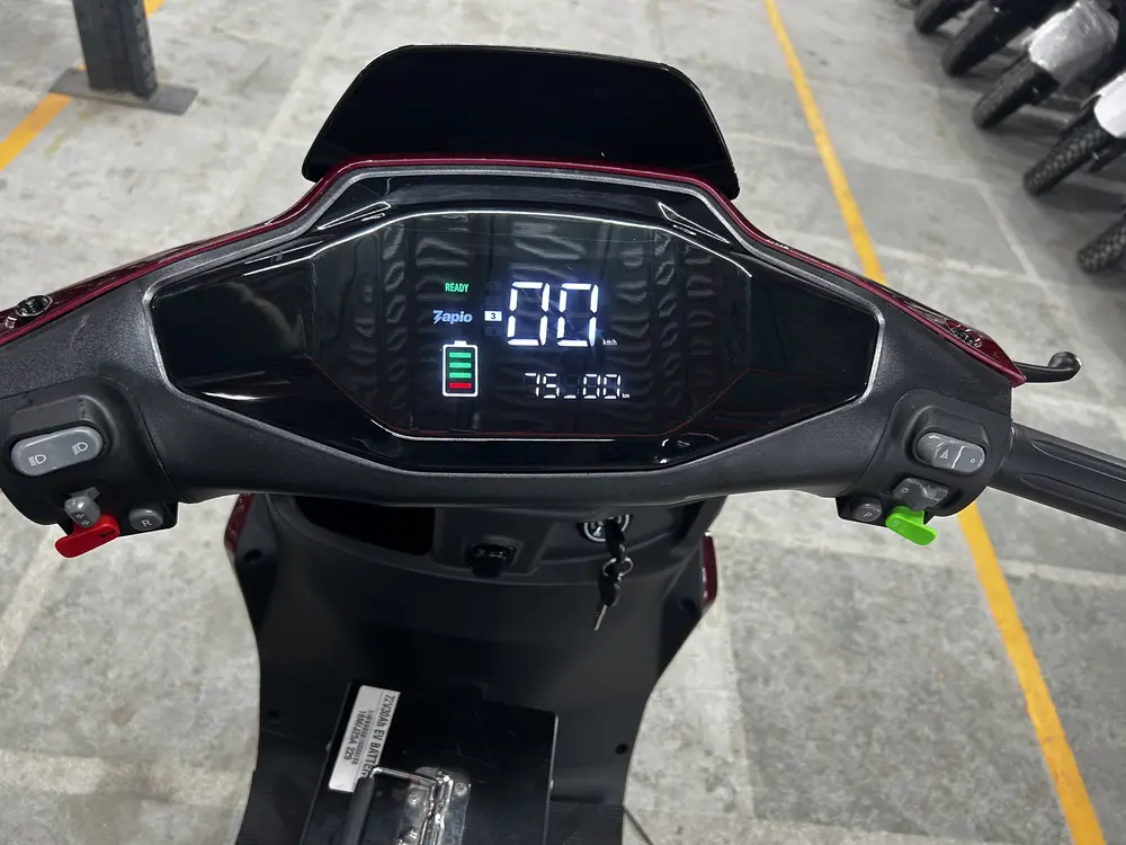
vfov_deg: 53.1
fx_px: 846
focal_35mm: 26
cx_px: 563
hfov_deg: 67.3
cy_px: 422
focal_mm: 5.7
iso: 125
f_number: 1.5
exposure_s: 1/50
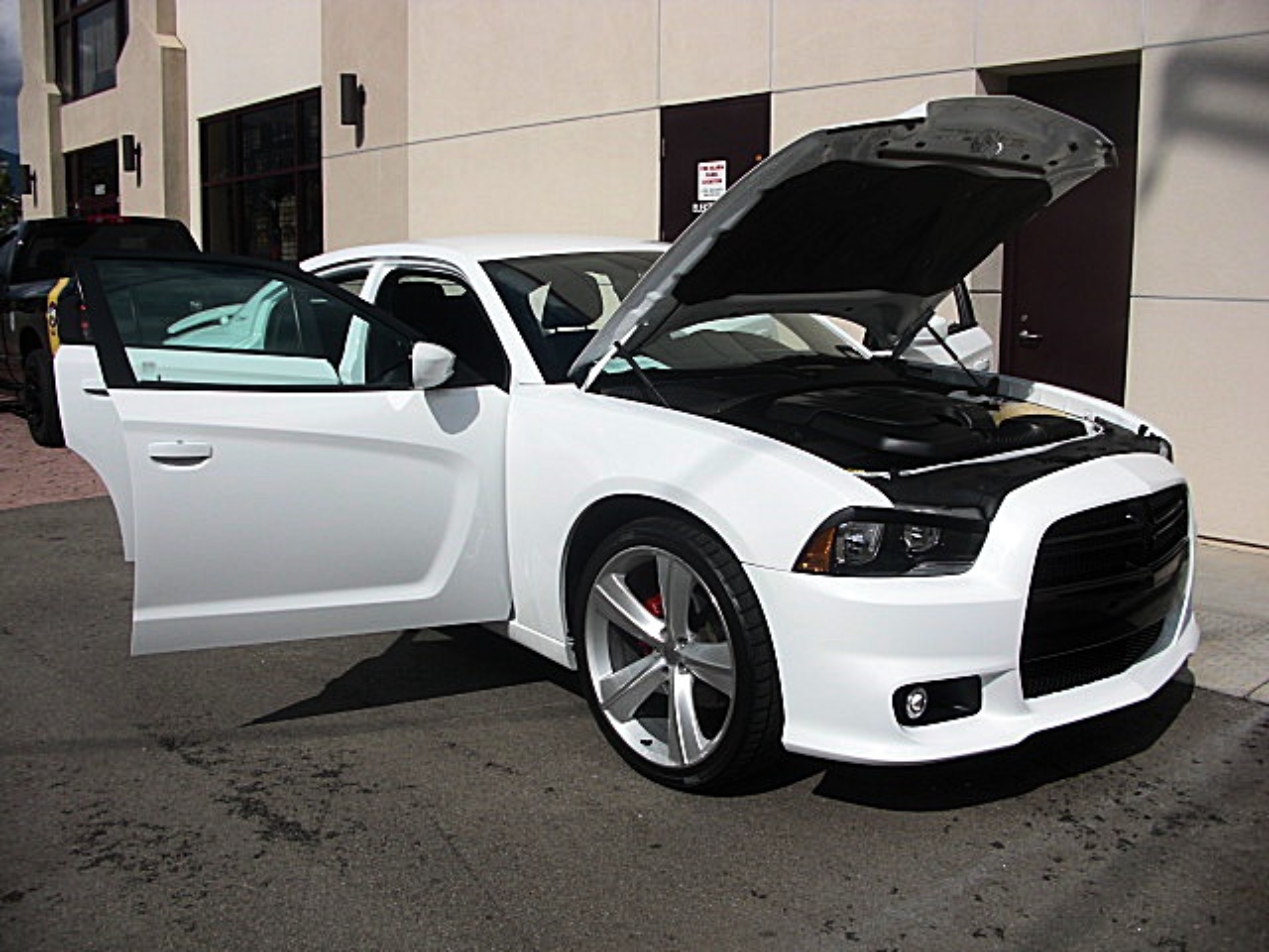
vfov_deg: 39.7
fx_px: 1320
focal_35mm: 36
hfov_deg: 51.4
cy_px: 476
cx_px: 634
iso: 50
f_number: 7.9
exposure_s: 1/320
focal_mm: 6.3
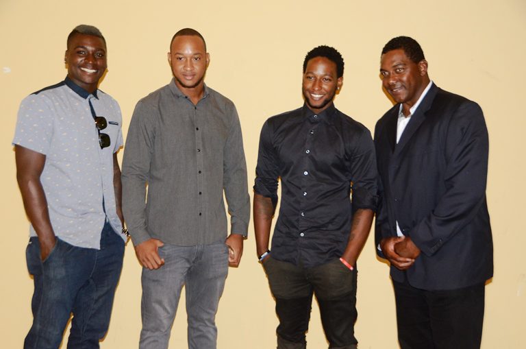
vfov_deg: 26.4
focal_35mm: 51
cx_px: 263
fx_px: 744
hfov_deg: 38.9
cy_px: 174
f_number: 5.6
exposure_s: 1/60
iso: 1600
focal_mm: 34
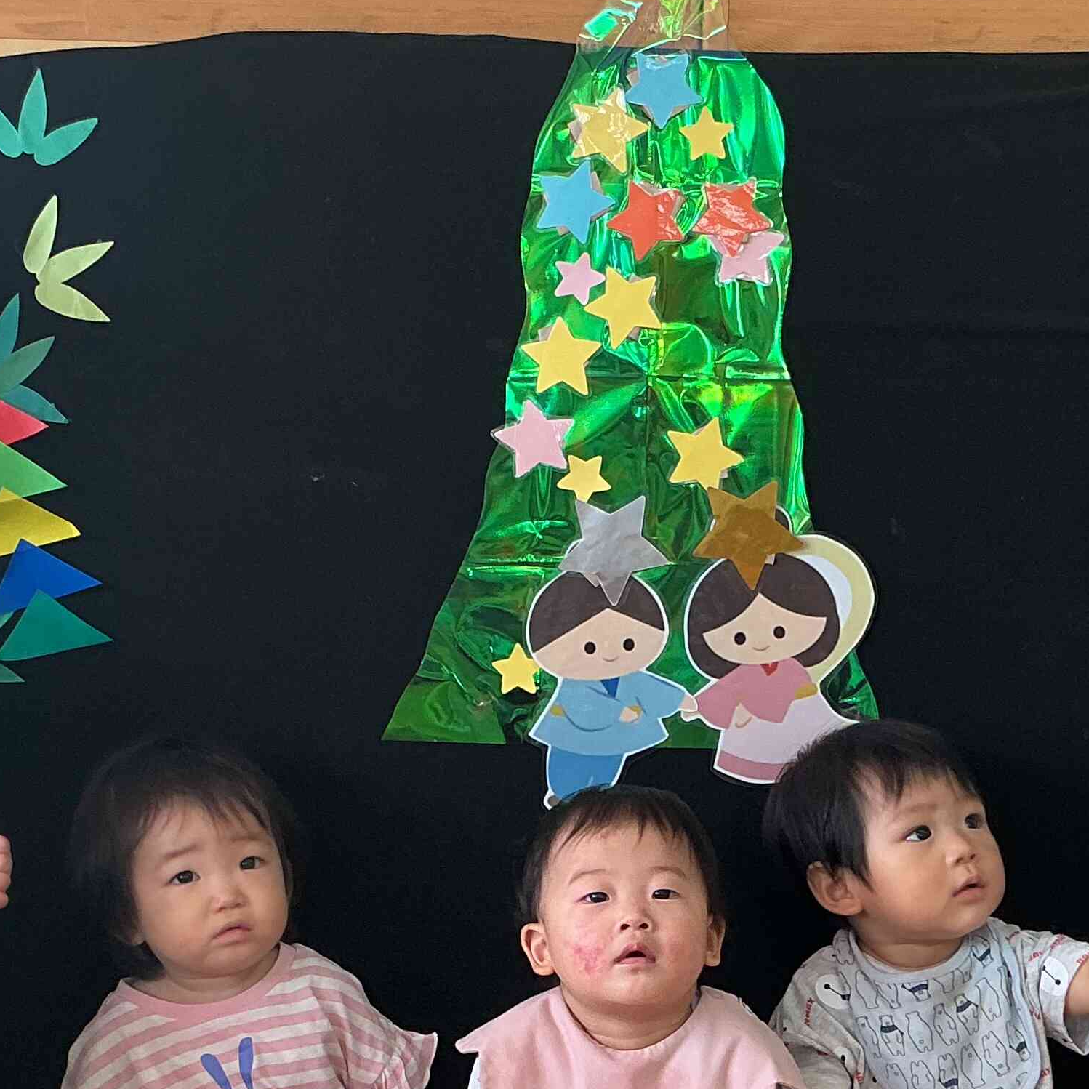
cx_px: 550
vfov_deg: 24.8
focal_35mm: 69
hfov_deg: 25.0
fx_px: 2456
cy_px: 775
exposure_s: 1/120
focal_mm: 3
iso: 50
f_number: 1.8
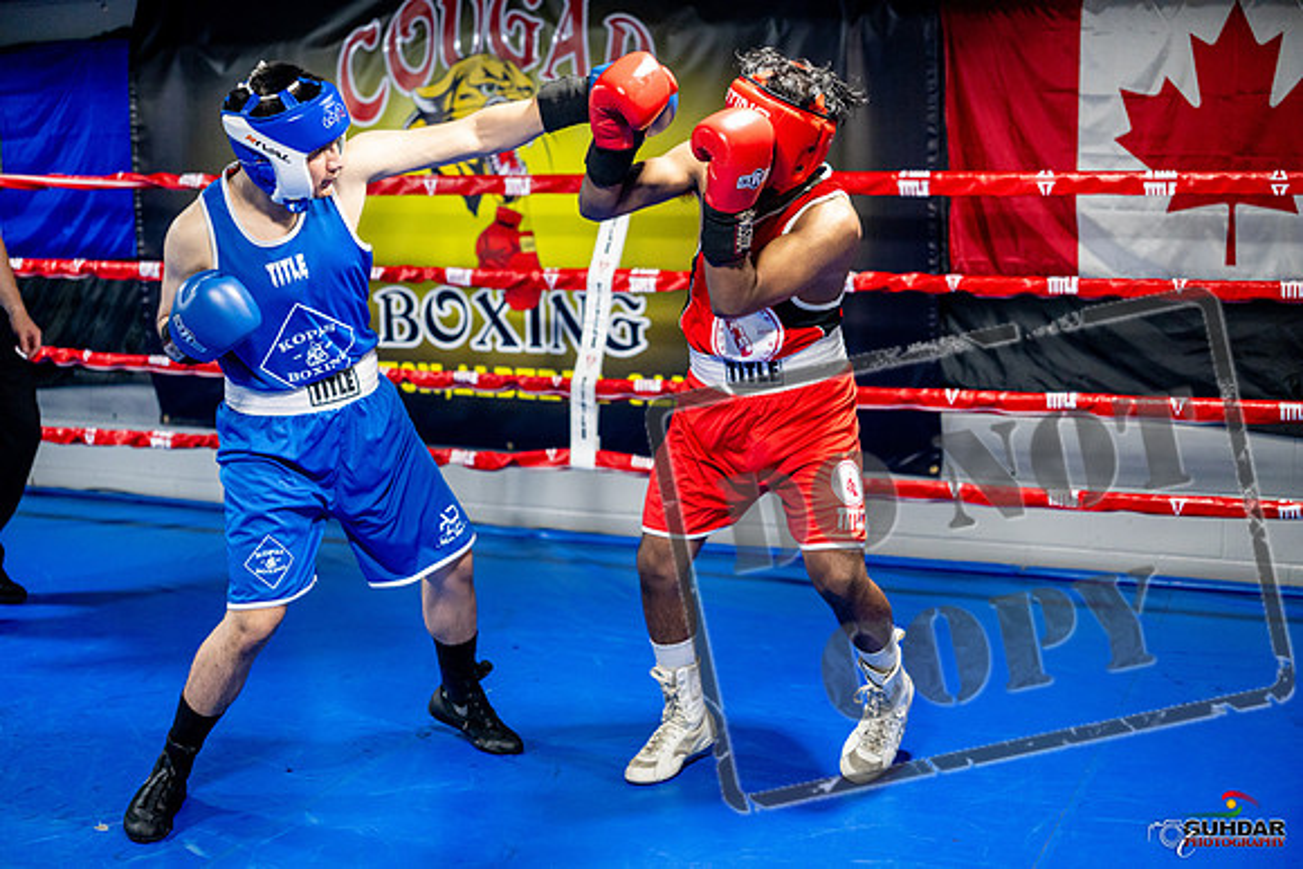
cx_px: 652
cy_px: 434
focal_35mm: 50
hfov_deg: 39.6
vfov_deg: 27.0
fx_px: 1810
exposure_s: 1/800
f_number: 2
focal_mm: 50
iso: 4000
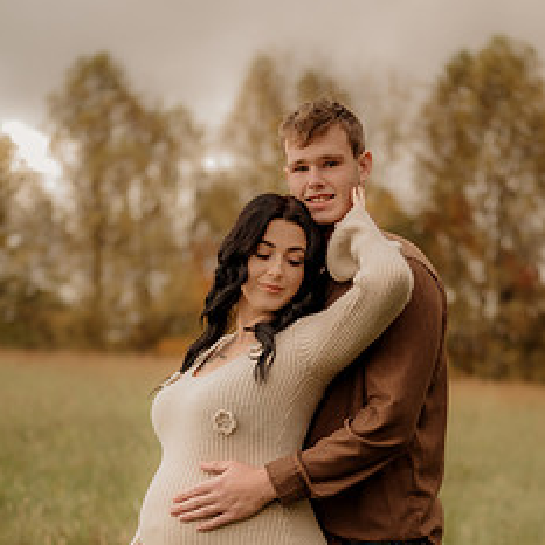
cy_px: 501
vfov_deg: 20.7
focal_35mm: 82
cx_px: 289
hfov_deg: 21.1
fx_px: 1461
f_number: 1.8
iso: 200
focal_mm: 50
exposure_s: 1/320
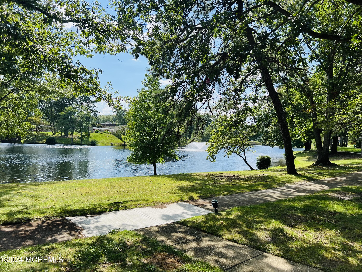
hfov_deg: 67.3
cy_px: 136
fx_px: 272
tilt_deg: -0.3
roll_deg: -2.1
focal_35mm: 26
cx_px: 181
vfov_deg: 53.1
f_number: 1.5
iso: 50
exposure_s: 1/2632
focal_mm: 5.7
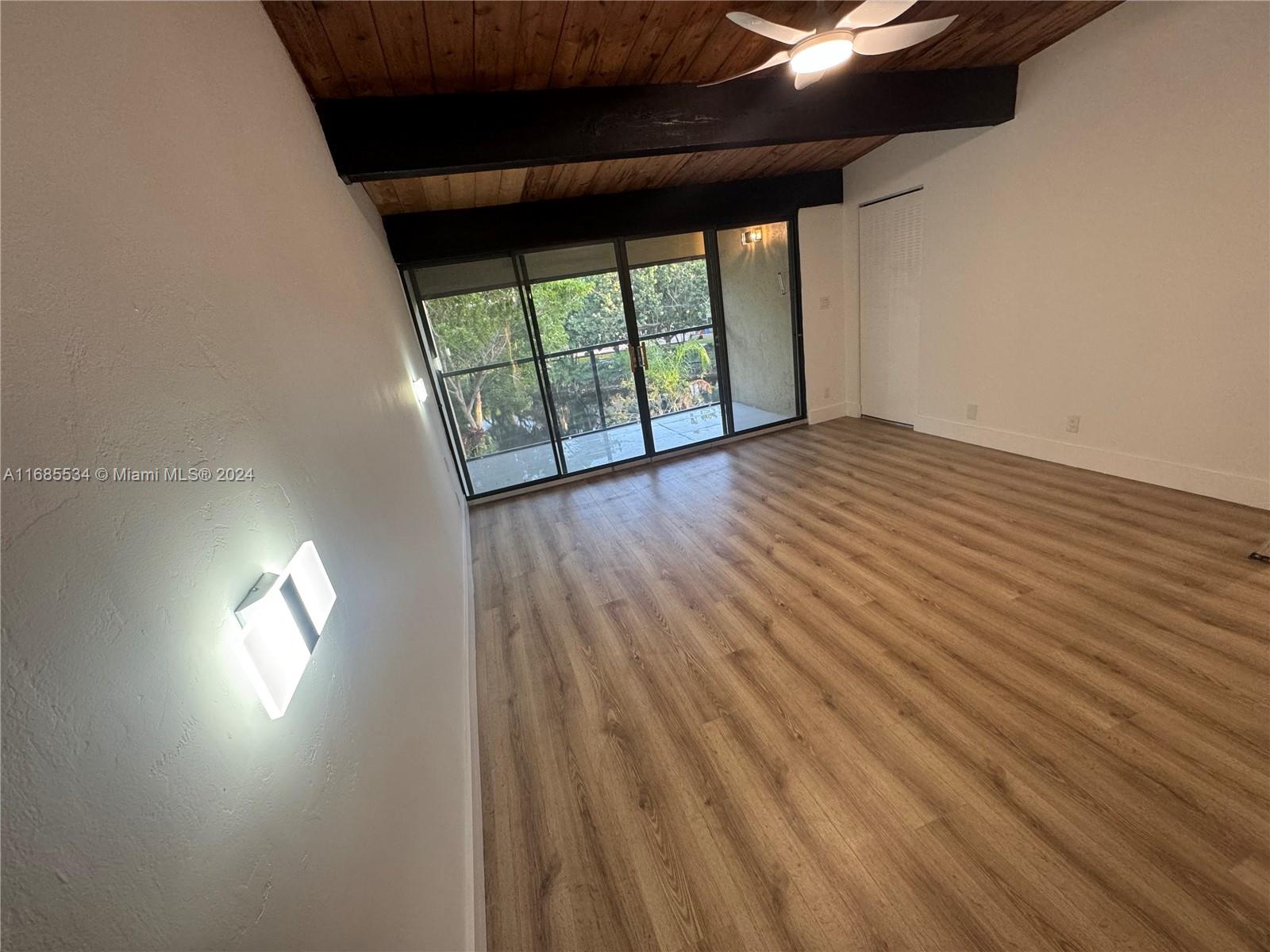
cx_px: 635
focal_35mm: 14
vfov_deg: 85.7
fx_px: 514
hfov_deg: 102.1
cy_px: 476
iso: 250
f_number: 2.2
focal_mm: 2.22
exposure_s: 1/120
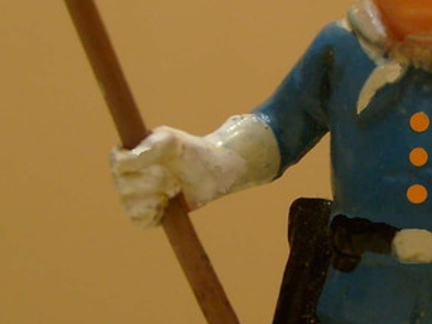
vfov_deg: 12.2
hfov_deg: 15.8
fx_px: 1524
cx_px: 438
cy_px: 145
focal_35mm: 122
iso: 100
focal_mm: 5.8
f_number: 2.8
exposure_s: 1/45
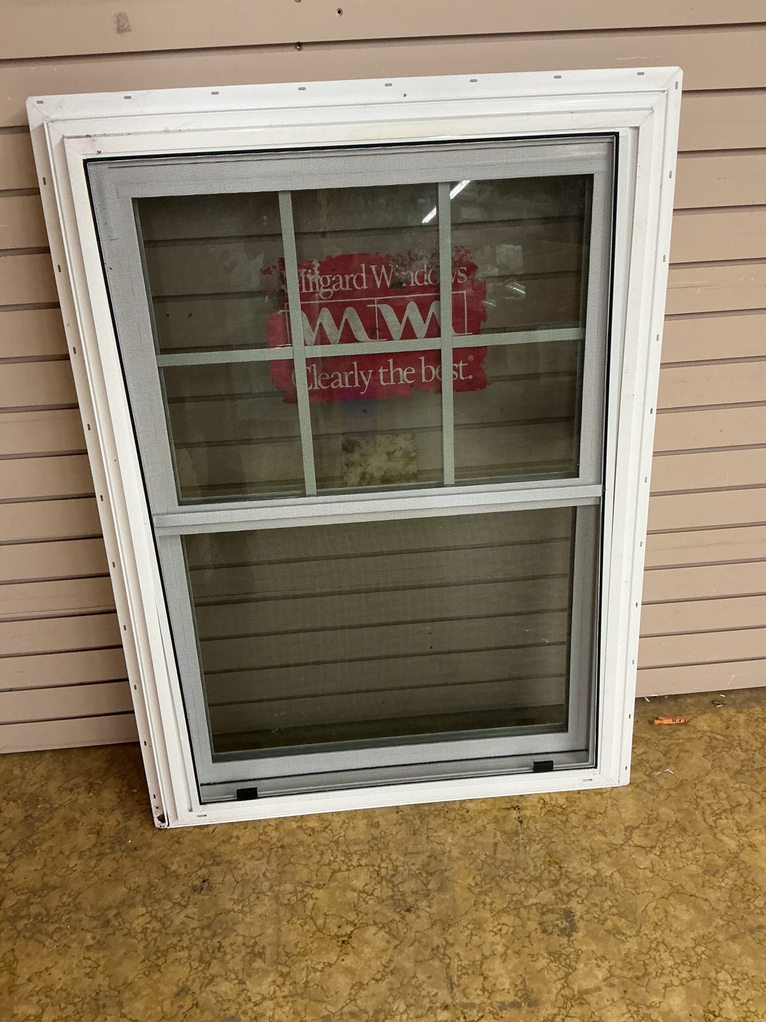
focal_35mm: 29
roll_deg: +3.0
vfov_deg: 61.7
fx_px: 856
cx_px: 383
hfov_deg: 48.2
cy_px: 511
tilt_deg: -30.2
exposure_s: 1/60
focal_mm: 3
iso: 125
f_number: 1.8
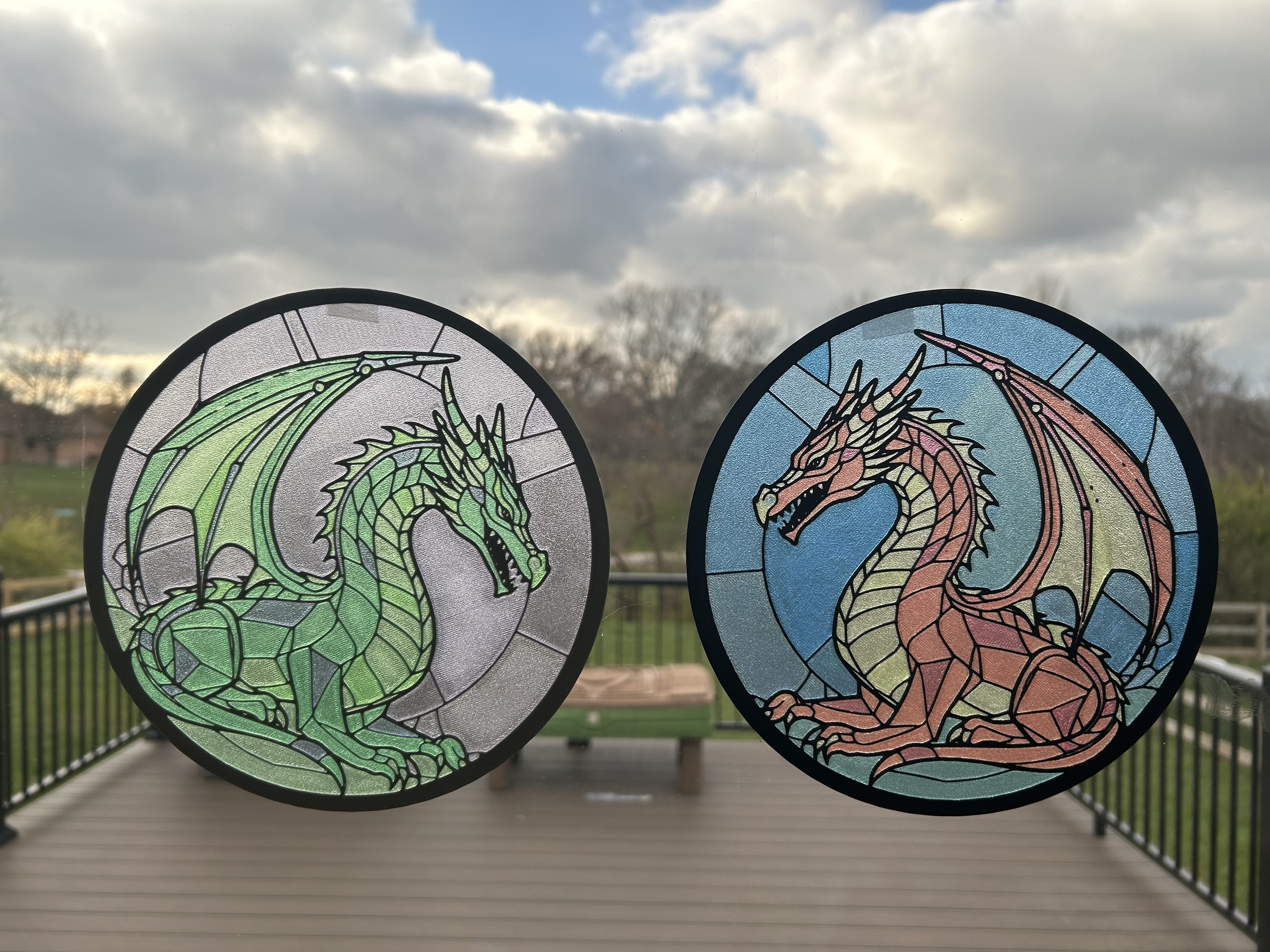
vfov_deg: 53.1
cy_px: 476
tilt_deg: -3.0
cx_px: 635
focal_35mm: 26
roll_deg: -0.4
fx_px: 954
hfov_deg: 67.3
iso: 50
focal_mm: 5.7
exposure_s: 1/1089
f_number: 1.5
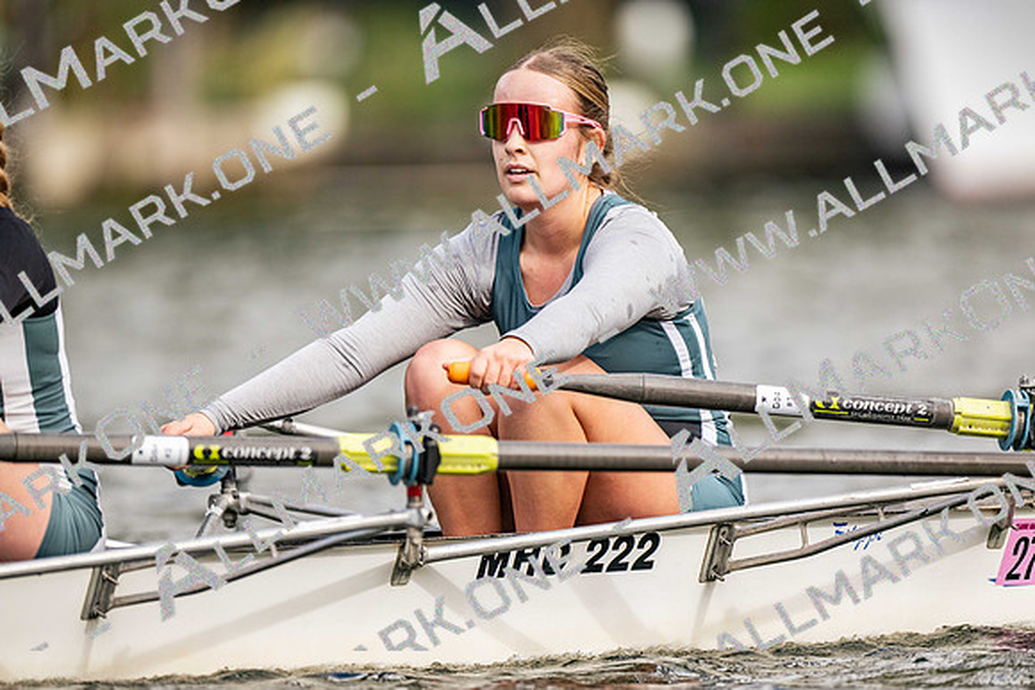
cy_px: 345
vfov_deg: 2.3
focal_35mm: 600
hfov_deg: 3.4
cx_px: 518
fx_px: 17262
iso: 400
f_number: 4
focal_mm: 600
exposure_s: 1/2500
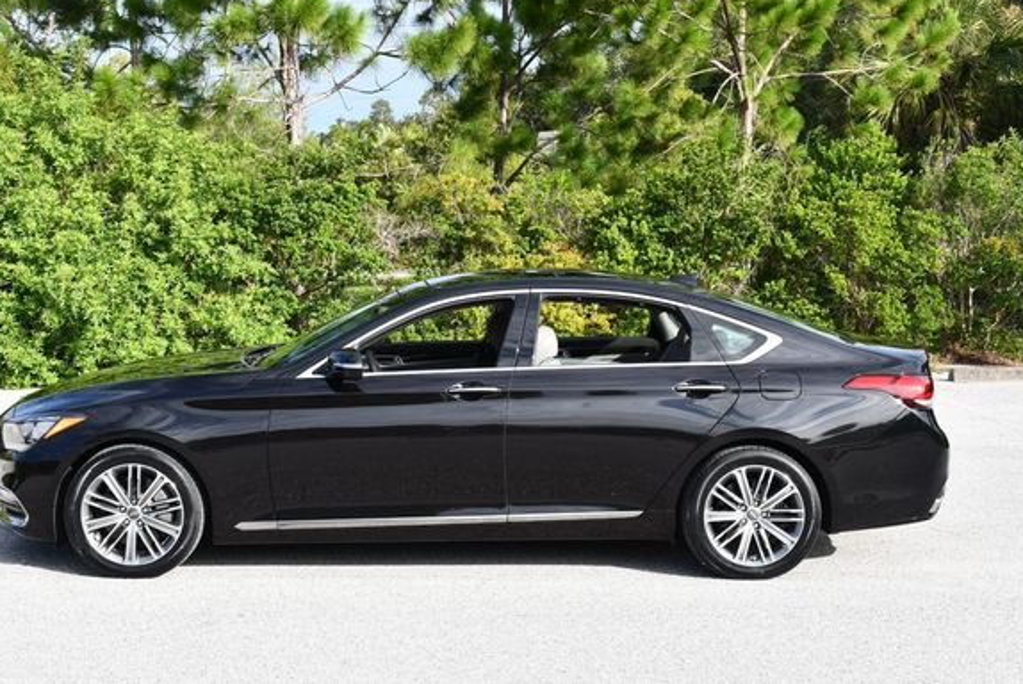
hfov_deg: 34.4
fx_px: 1650
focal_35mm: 58
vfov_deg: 23.4
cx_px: 469
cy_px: 305
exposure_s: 1/250
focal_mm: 26
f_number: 8
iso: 200
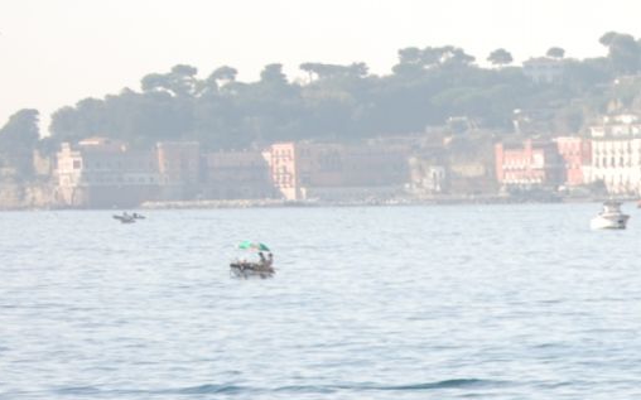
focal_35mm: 359
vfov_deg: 3.6
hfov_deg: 5.7
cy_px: 727
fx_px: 6269
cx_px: 1209
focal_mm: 62
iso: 200
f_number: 5.6
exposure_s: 1/500
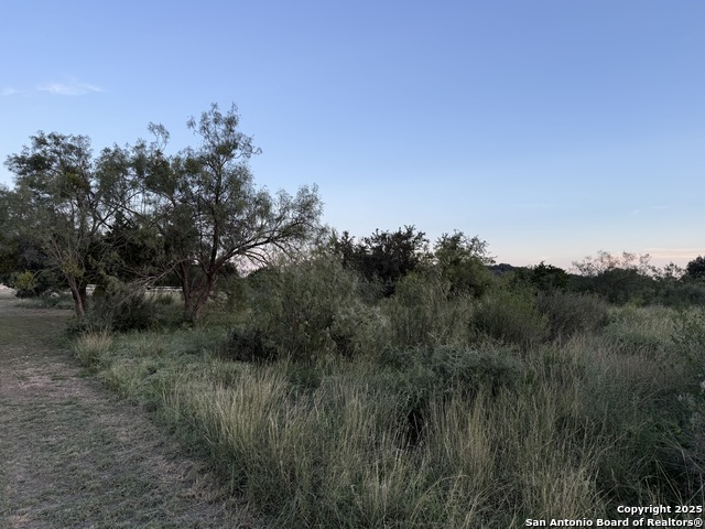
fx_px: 489
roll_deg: -0.8
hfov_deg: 71.6
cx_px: 352
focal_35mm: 24
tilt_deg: +4.3
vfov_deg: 56.8
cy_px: 264
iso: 64
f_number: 1.78
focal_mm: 6.76
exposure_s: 1/276
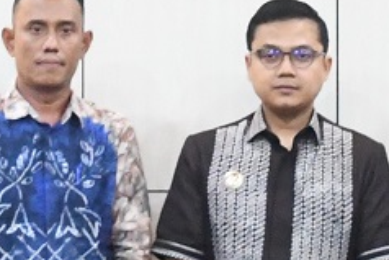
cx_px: 250
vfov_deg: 4.9
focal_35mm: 278
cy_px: -187
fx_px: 3006
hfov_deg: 7.4
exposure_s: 1/200
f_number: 4.5
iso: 6400
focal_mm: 24
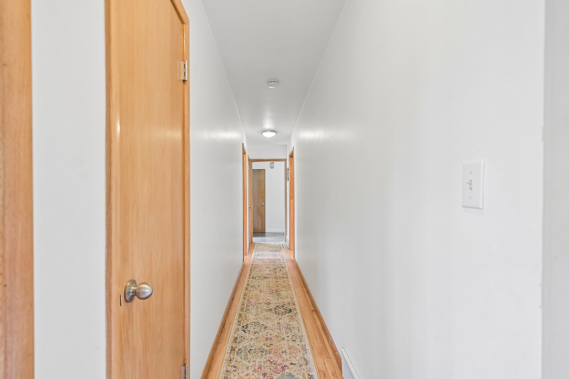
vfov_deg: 70.4
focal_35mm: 17
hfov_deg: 93.2
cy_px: 190
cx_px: 271
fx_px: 269
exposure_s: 1/8
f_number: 8
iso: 400
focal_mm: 16
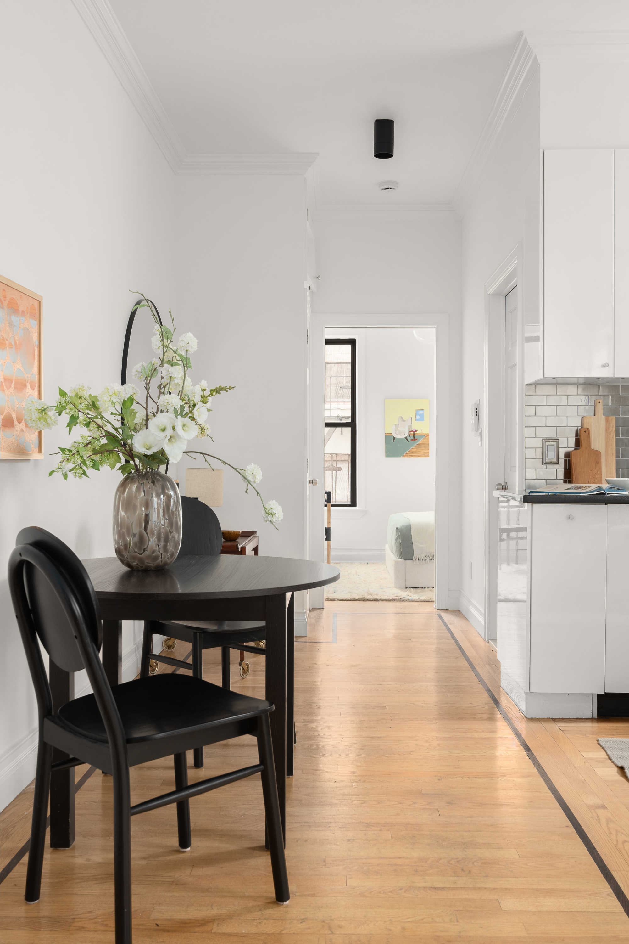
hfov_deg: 37.9
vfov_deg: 54.4
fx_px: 917
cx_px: 314
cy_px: 472
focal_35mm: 35
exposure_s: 6
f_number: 11
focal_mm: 35
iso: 400
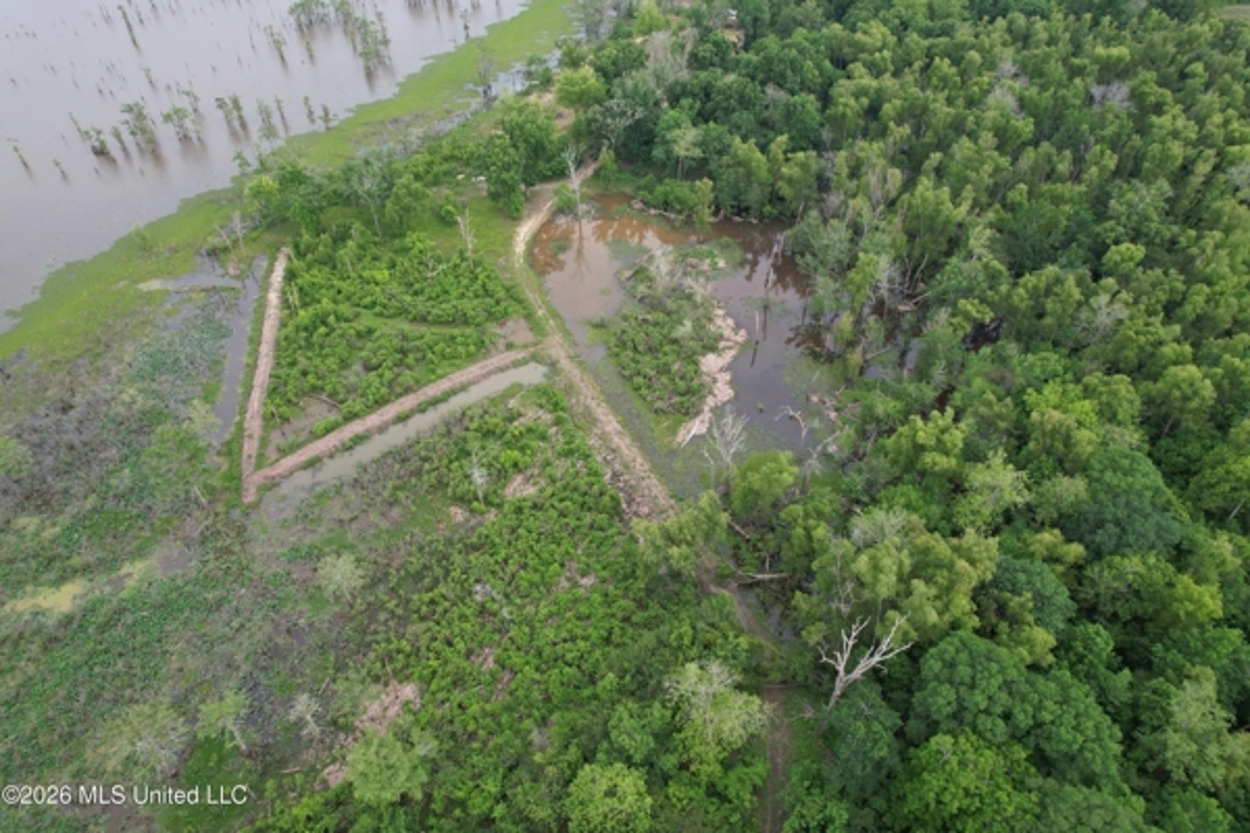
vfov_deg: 57.2
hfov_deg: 78.6
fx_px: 764
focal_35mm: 22
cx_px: 625
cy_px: 416
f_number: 2.8
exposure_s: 1/250
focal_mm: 8.38
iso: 110
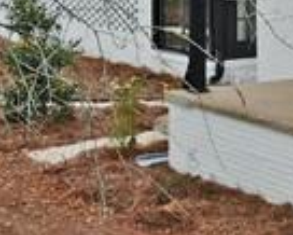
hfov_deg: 10.4
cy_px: -72
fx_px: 1527
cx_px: 513
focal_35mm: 176
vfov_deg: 8.7
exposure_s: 1/249
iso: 100
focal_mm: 4.5
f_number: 2.8
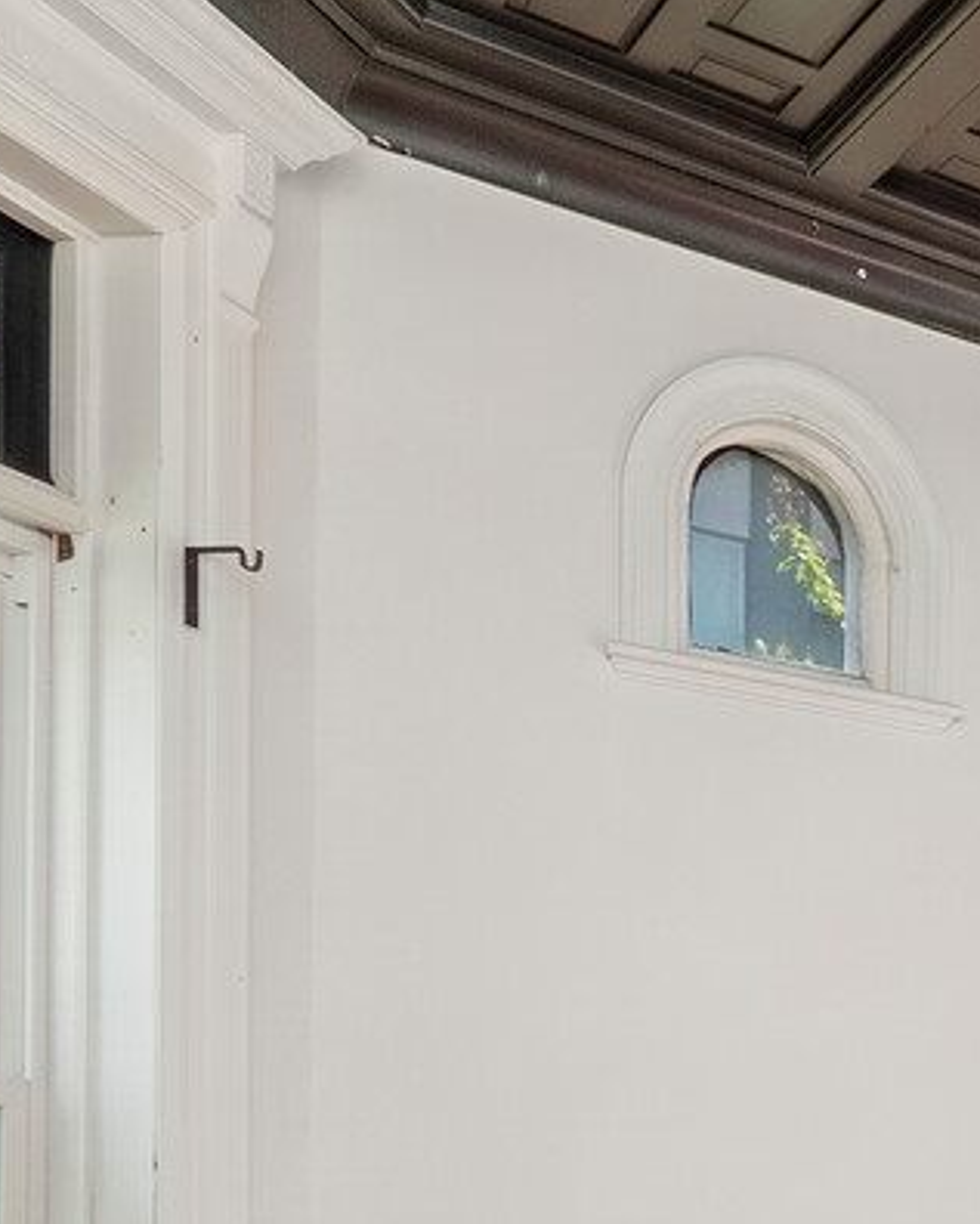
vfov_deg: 36.9
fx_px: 1667
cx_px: 1470
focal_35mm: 46
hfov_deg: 25.0
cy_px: 1175
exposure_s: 1/800
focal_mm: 7
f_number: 4
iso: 200
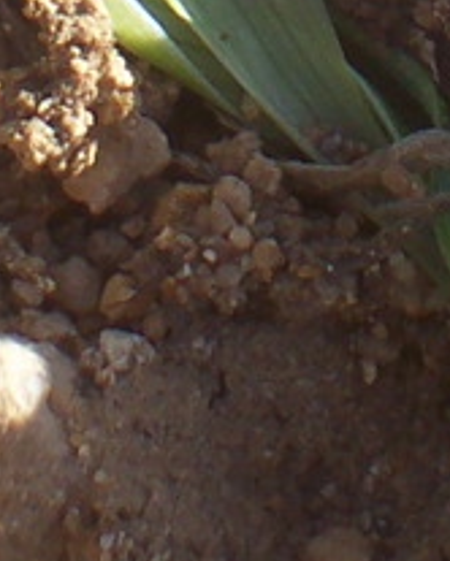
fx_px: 8894
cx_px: 385
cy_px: -783
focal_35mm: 535
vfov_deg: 3.6
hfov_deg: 2.9
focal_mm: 16.8
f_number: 4.8
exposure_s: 1/250
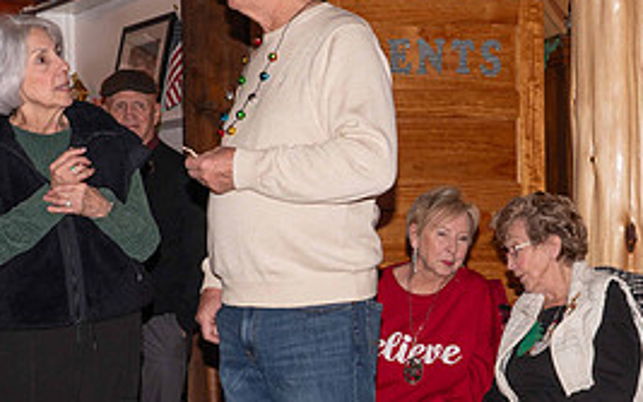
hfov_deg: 22.2
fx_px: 1630
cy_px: 240
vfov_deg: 14.1
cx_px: 453
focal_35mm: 93
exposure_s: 1/100
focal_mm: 42
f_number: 7.1
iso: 500
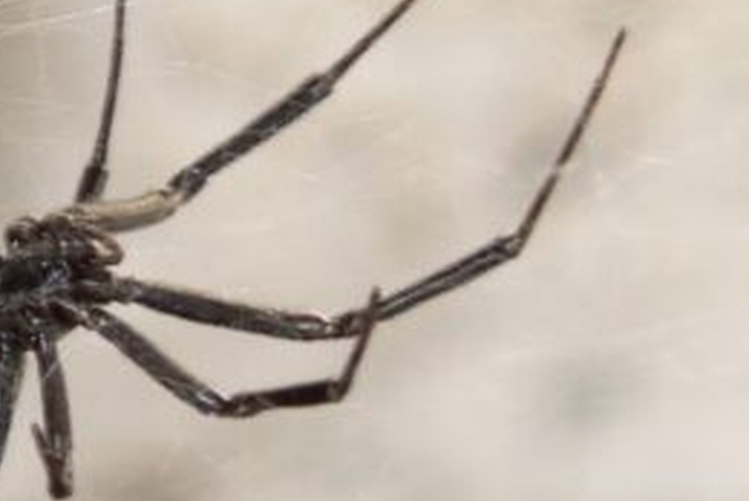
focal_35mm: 1325
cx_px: 233
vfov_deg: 1.0
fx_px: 27598
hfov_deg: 1.6
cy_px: 193
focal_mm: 72
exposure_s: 1/80
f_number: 4
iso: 80
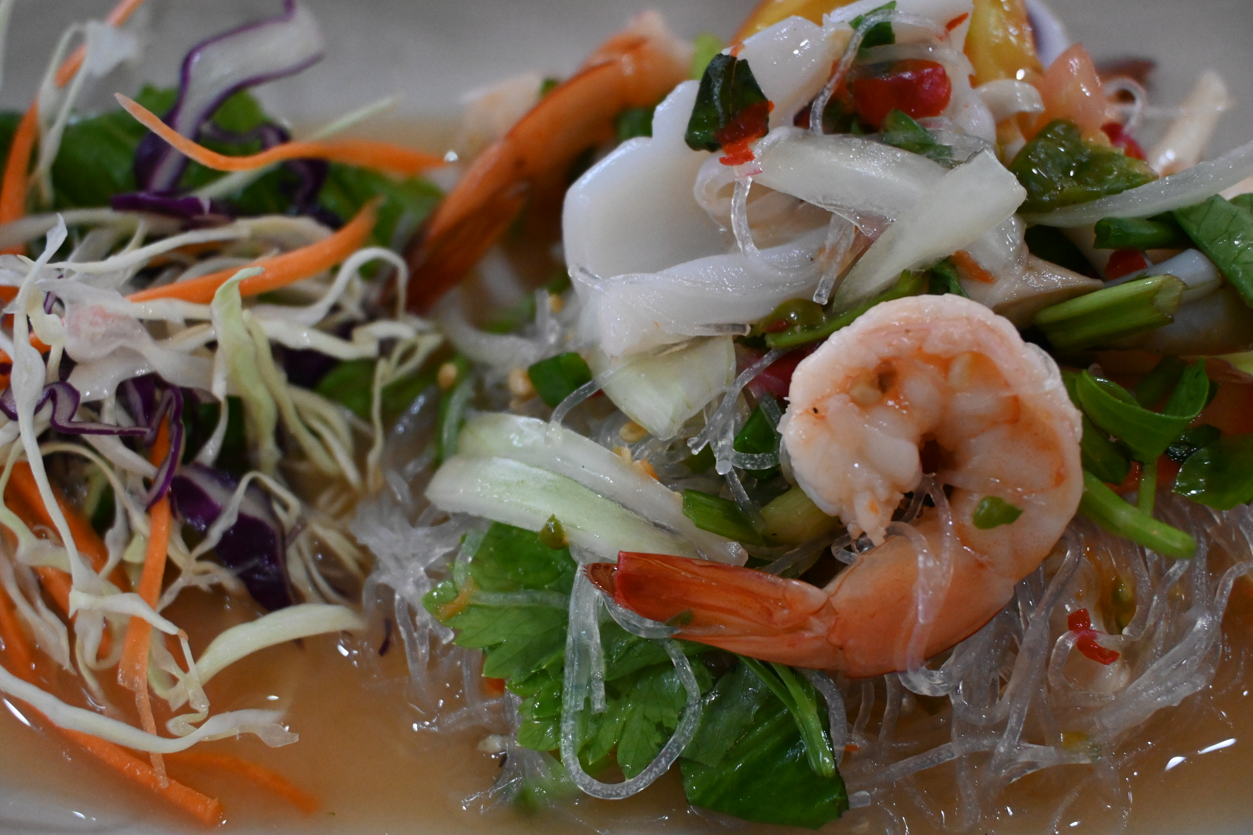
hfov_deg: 45.0
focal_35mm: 44
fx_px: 1514
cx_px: 626
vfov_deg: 30.8
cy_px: 418
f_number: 4.8
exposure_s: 1/100
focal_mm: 29
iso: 3200
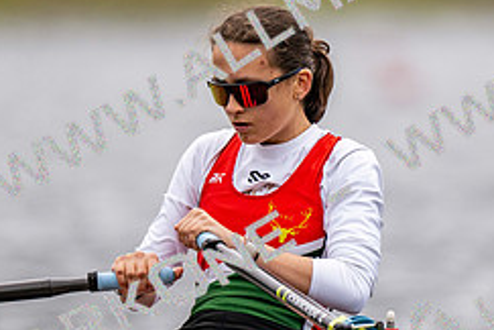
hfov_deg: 1.4
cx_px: 236
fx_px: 19635
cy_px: 205
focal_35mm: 1431
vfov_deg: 1.0
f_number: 4
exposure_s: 1/2500
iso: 250
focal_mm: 600
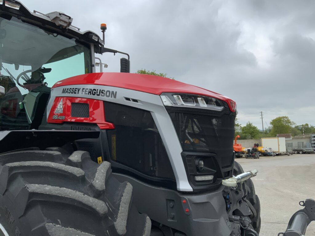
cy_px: 118
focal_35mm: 29
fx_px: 264
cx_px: 158
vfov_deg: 48.2
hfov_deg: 61.7
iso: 16
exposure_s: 1/556
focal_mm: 3
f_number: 1.8
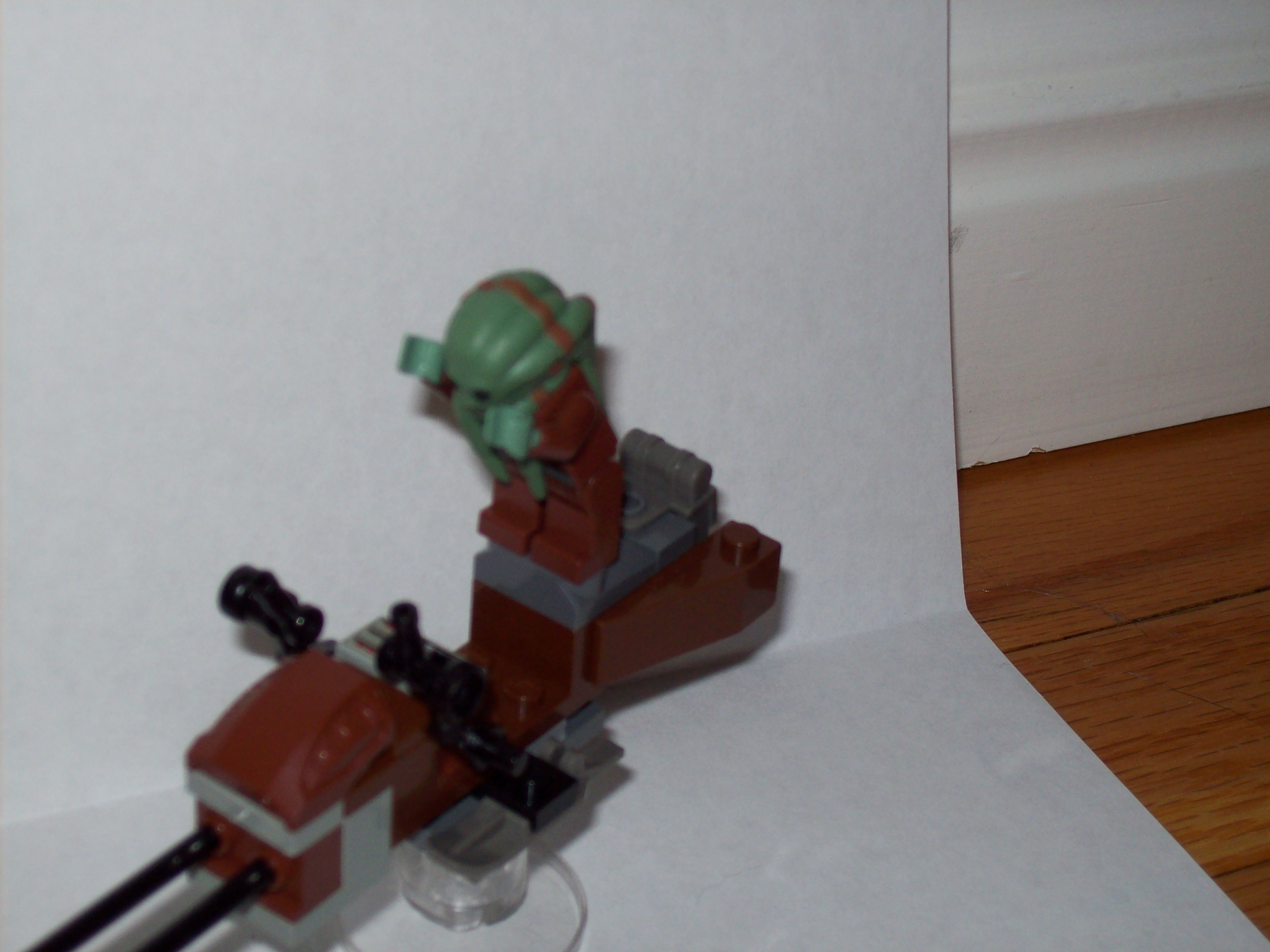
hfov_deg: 27.8
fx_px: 2567
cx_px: 635
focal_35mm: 70
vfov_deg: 21.0
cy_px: 476
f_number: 3.8
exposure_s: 1/97.2
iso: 80
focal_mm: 11.6
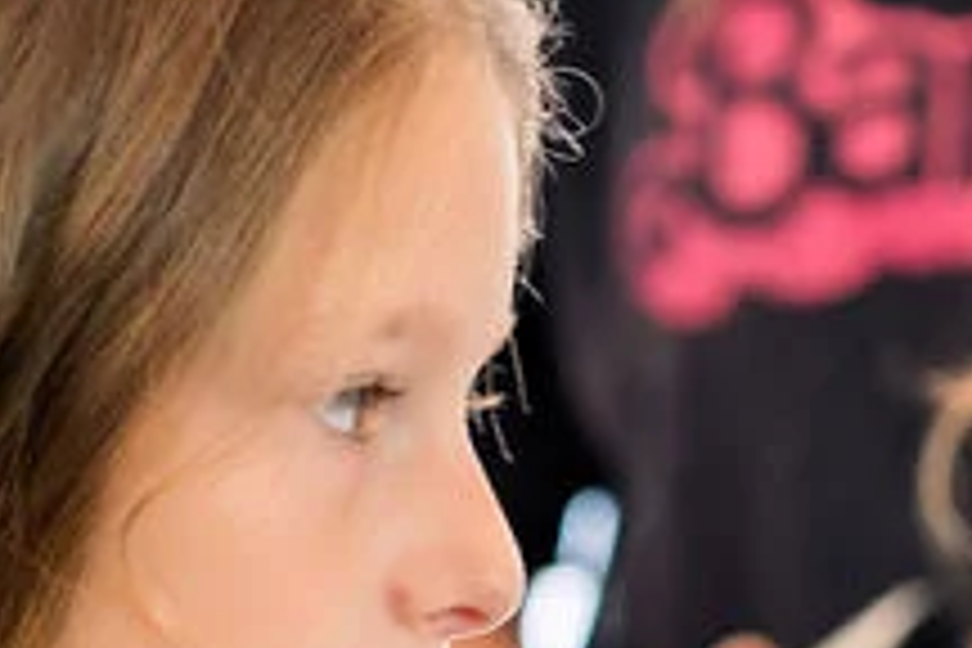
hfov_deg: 5.8
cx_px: 522
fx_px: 9584
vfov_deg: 3.9
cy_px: 992
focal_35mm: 355
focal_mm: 75
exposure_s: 1/200
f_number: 2.8
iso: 800
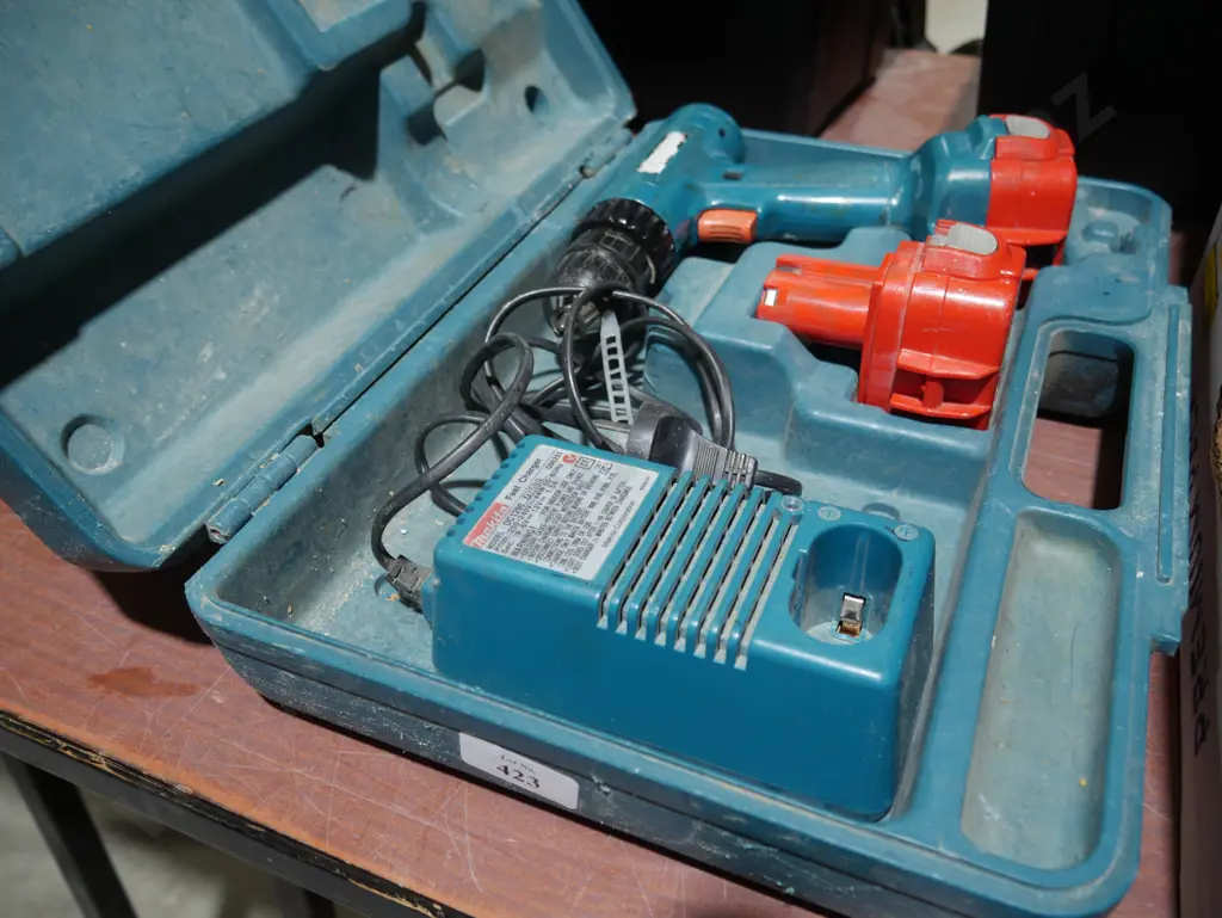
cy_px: 459
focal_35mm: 28
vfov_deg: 49.8
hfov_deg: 63.4
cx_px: 611
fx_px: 989
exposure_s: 1/60
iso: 320
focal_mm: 14
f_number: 3.5
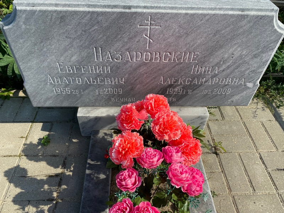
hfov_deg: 67.3
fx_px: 213
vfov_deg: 53.1
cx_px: 142
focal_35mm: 26
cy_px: 106
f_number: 1.8
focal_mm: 4.25
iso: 32
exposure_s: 1/2817
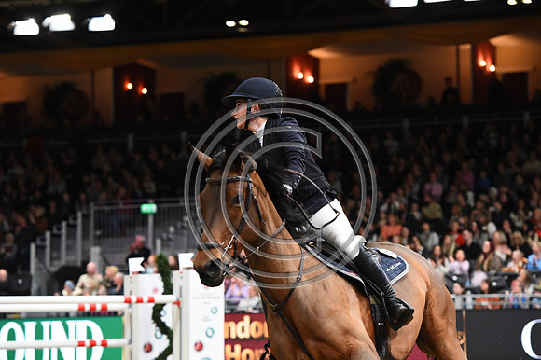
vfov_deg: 10.5
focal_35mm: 130
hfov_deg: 15.8
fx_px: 1952
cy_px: 180
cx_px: 270
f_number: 4
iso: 5000
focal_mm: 130
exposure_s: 1/800
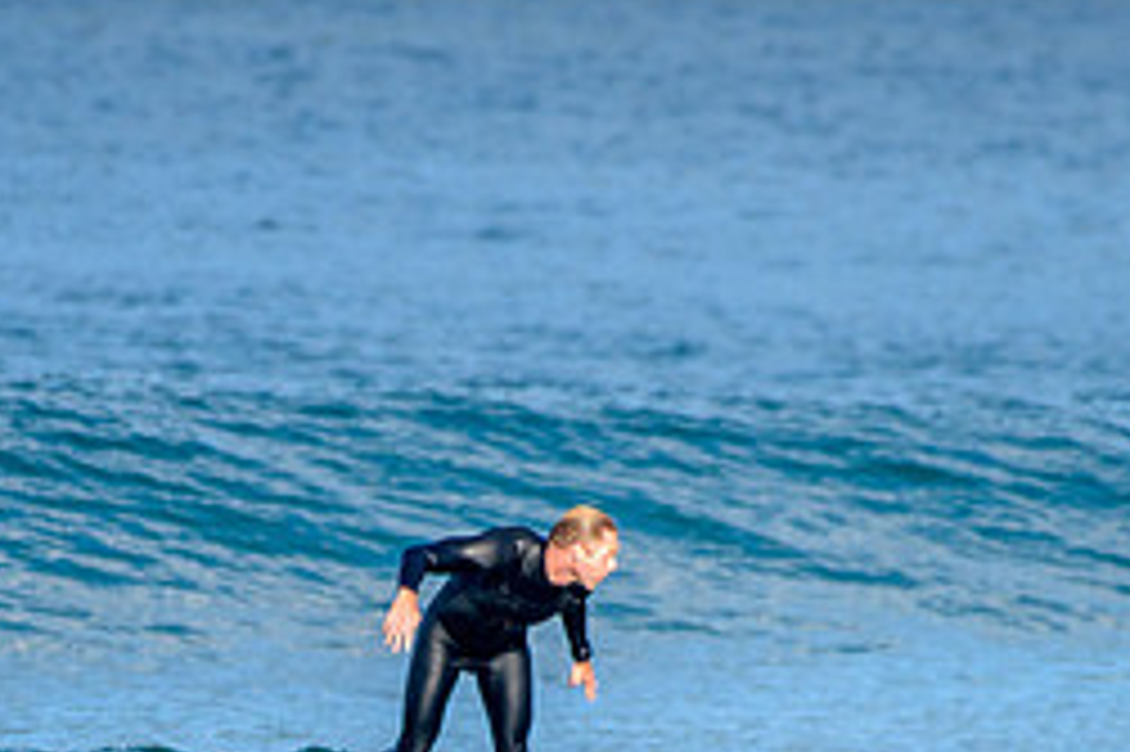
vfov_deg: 1.0
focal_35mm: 1418
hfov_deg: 1.5
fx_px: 44479
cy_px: 785
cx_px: 513
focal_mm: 500
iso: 320
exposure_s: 1/2000
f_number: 5.6
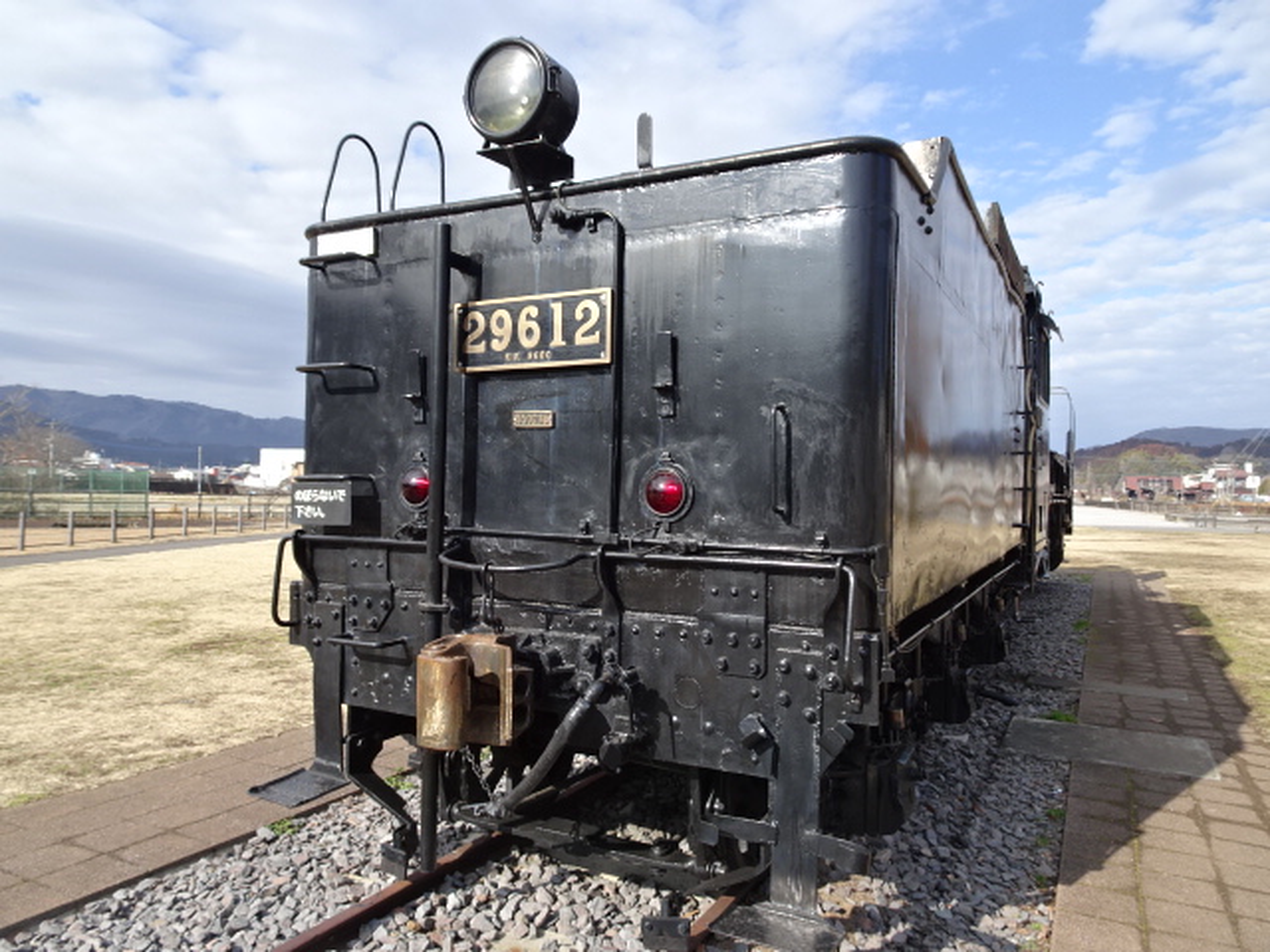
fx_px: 881
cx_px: 635
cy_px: 476
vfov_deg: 56.8
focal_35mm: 24
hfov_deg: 71.6
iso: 80
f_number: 3.5
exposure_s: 1/500
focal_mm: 4.1
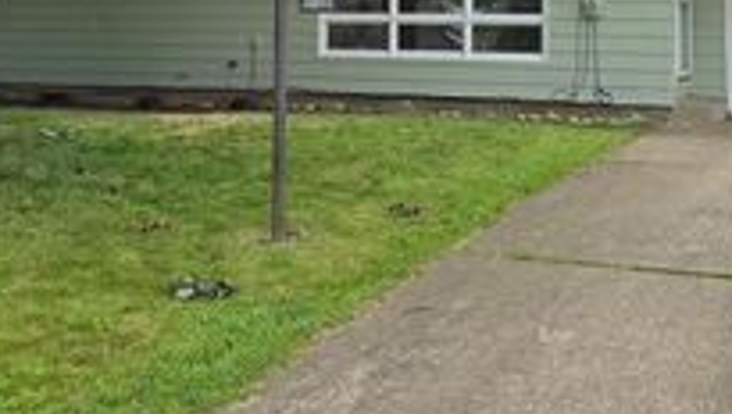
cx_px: 332
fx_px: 1186
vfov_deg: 19.0
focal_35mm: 61
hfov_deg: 34.3
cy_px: -41
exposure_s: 1/734
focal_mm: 6.3
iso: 12
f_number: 1.7
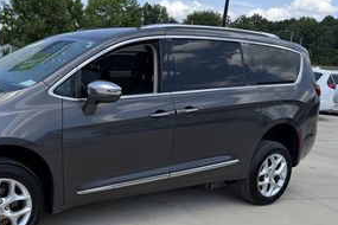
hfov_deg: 46.1
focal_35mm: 41
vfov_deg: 32.5
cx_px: 94
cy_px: 138
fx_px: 385
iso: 80
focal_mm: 6.76
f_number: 1.78
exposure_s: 1/2907
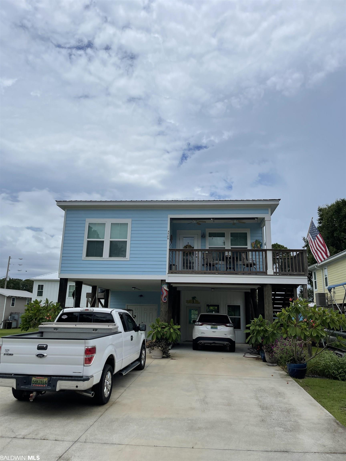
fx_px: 347
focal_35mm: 26
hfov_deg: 53.1
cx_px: 173
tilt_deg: +14.6
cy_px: 230
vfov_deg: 67.3
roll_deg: -2.9
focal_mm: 5.1
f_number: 1.6
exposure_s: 1/10989
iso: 32
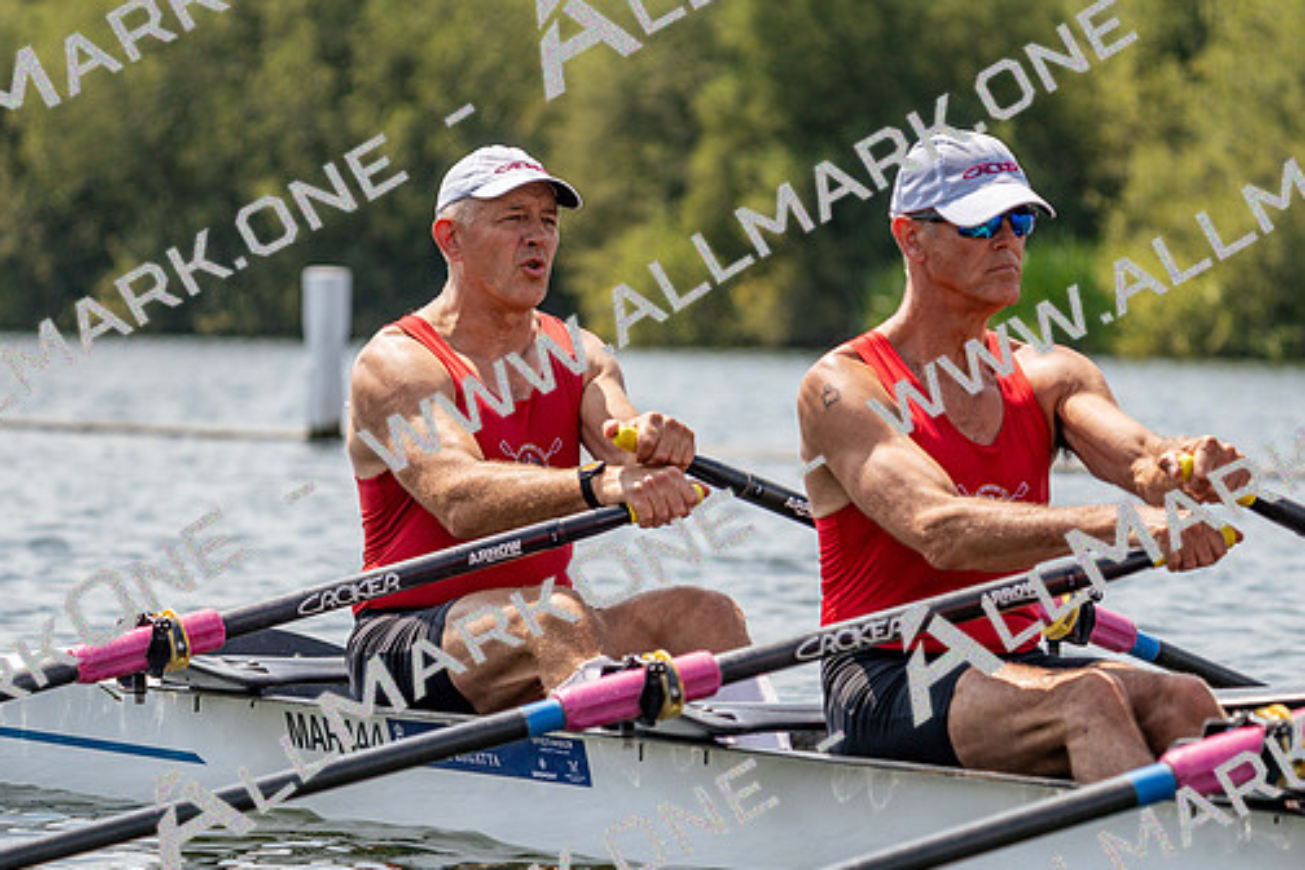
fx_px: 8337
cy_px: 480
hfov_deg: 9.0
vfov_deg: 6.0
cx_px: 678
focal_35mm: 230
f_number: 5.6
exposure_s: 1/1600
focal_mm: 200
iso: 200
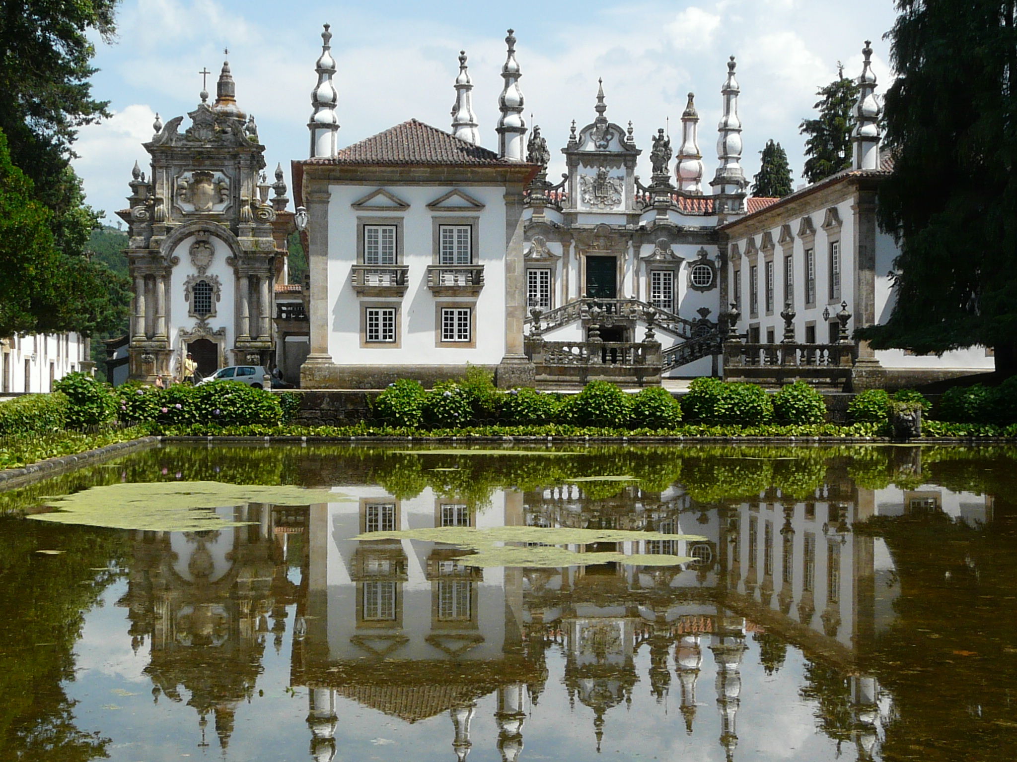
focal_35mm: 59
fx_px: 1733
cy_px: 381
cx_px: 508
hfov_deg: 32.7
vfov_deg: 24.8
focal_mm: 6
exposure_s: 1/320
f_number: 5.6
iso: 100
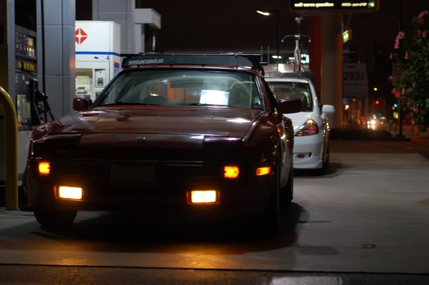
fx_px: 892
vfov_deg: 18.1
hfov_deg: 27.0
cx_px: 214
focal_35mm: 75
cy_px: 142
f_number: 3.2
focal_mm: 50
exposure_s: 1/30
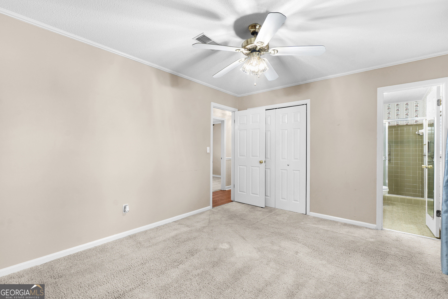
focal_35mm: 15
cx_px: 224
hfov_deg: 100.4
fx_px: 187
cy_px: 150
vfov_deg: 77.3
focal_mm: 10
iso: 100
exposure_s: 1/1.67
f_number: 10
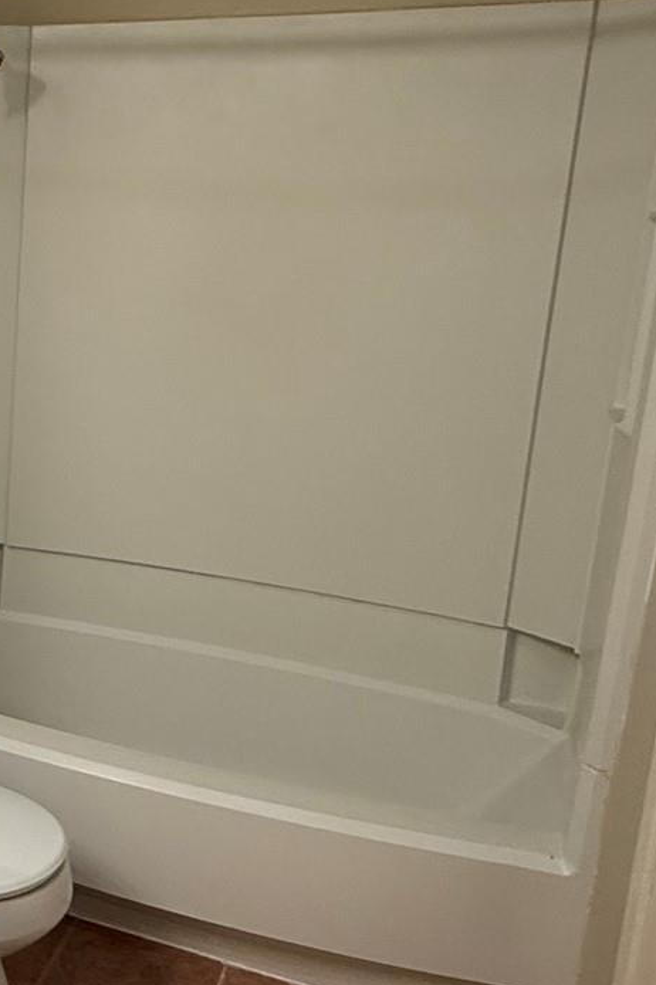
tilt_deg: -12.5
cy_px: 446
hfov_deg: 27.8
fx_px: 1176
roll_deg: -1.4
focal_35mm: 43
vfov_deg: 45.4
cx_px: -106
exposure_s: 1/120
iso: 250
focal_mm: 2.22
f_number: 2.2
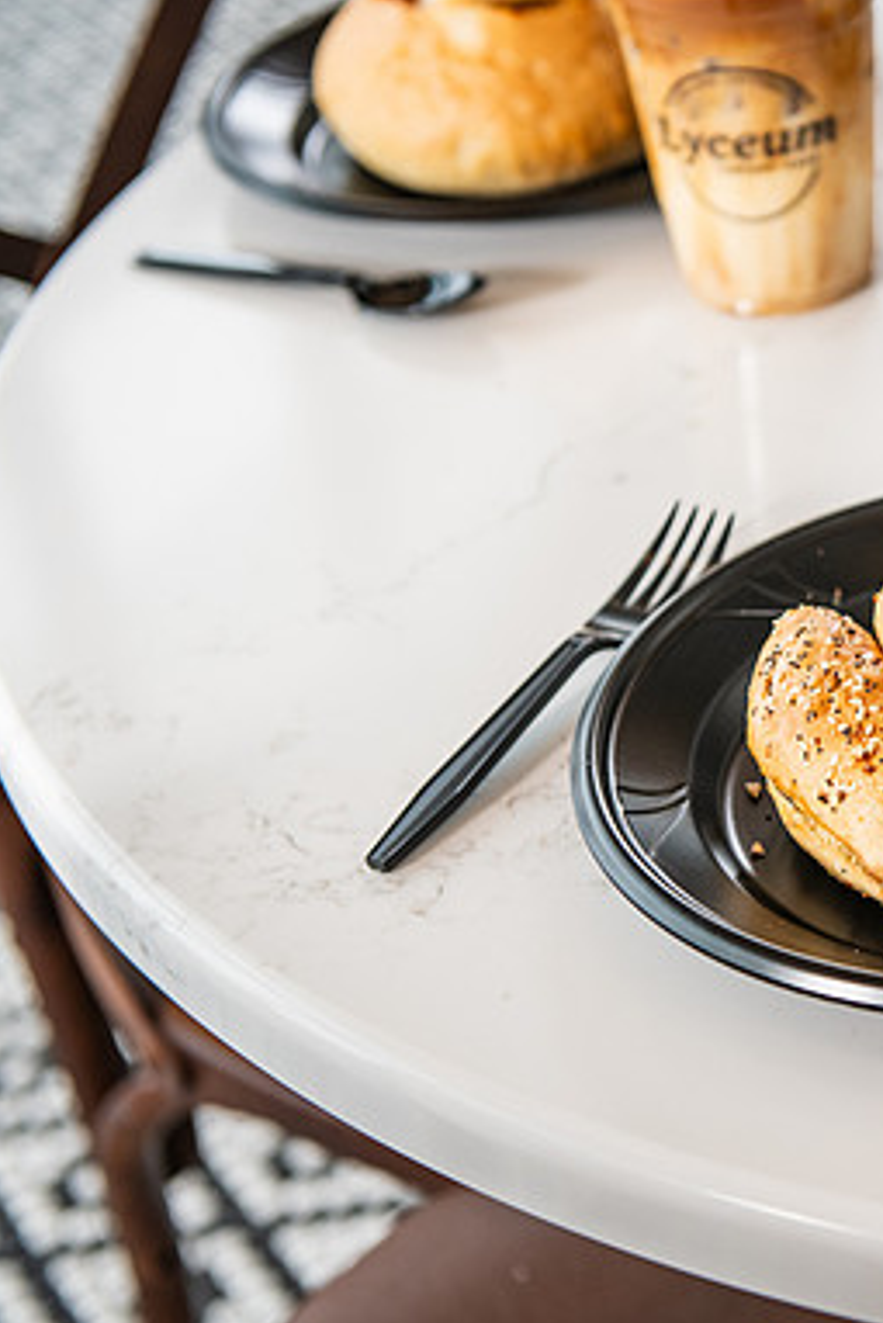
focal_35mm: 85
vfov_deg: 23.9
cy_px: 663
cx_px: 997
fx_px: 3124
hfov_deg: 15.6
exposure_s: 1/200
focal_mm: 56
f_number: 4
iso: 800
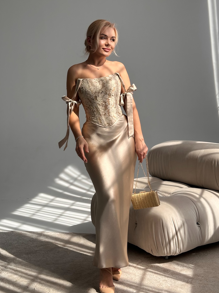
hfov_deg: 27.5
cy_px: 137
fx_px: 447
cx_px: 103
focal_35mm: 53
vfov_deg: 36.2
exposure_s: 1/1667
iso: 64
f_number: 1.78
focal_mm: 6.86
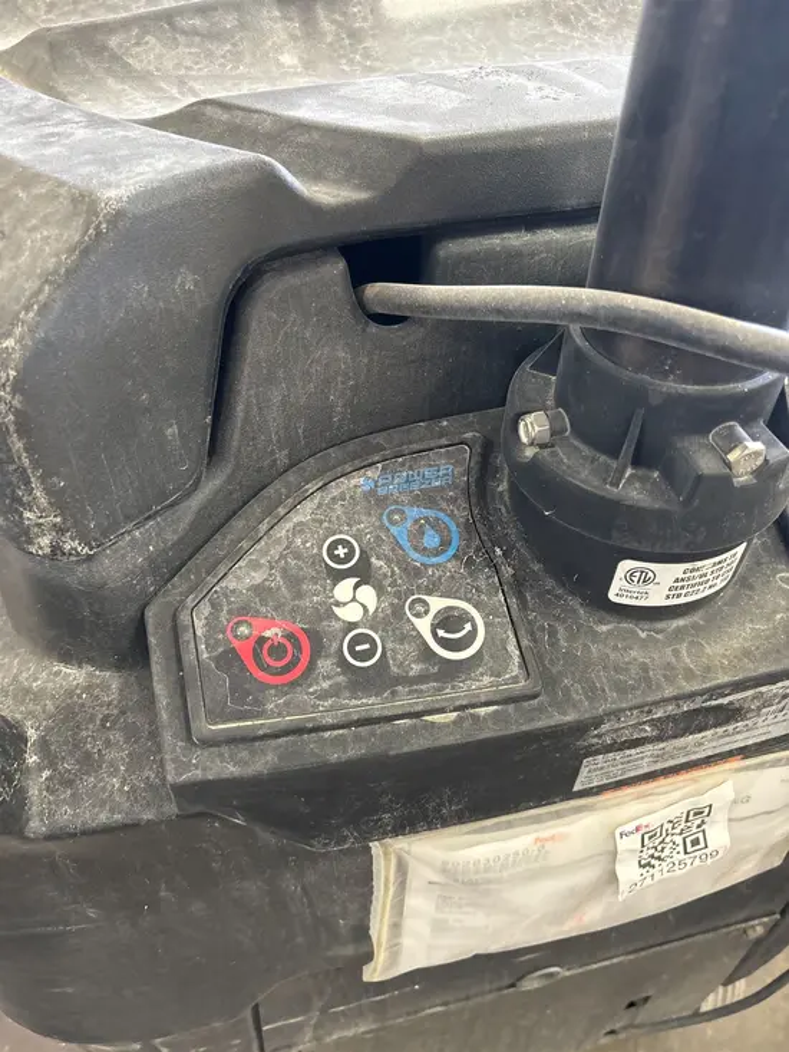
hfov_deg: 53.1
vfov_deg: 67.3
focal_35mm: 26
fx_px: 790
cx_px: 394
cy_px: 526
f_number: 1.6
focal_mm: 5.96
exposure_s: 1/60
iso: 400
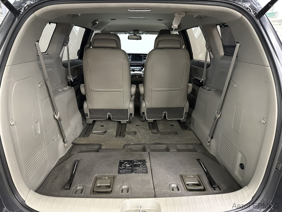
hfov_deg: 71.6
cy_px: 106
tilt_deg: -18.0
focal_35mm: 24
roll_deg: +0.2
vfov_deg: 56.8
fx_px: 196
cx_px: 141
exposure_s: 1/37
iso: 800
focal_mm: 6.86
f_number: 1.78
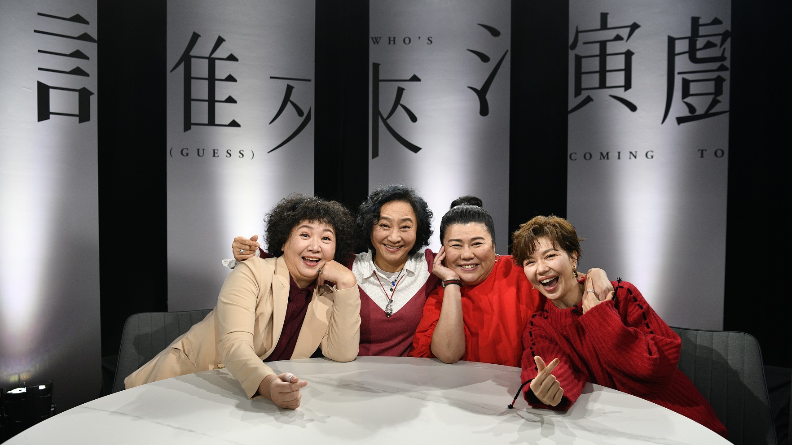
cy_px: 222
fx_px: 651
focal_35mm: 31
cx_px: 389
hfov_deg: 62.6
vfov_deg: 37.8
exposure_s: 1/180
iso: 800
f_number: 3.3
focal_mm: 29
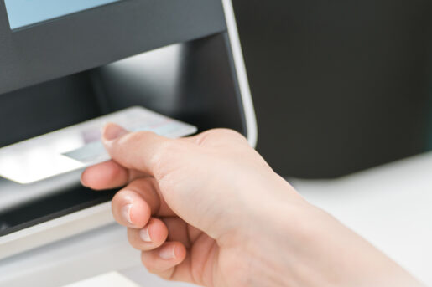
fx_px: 1931
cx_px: 180
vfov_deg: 8.5
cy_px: 131
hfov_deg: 12.8
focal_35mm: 161
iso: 200
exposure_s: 1/200
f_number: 2.8
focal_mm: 81
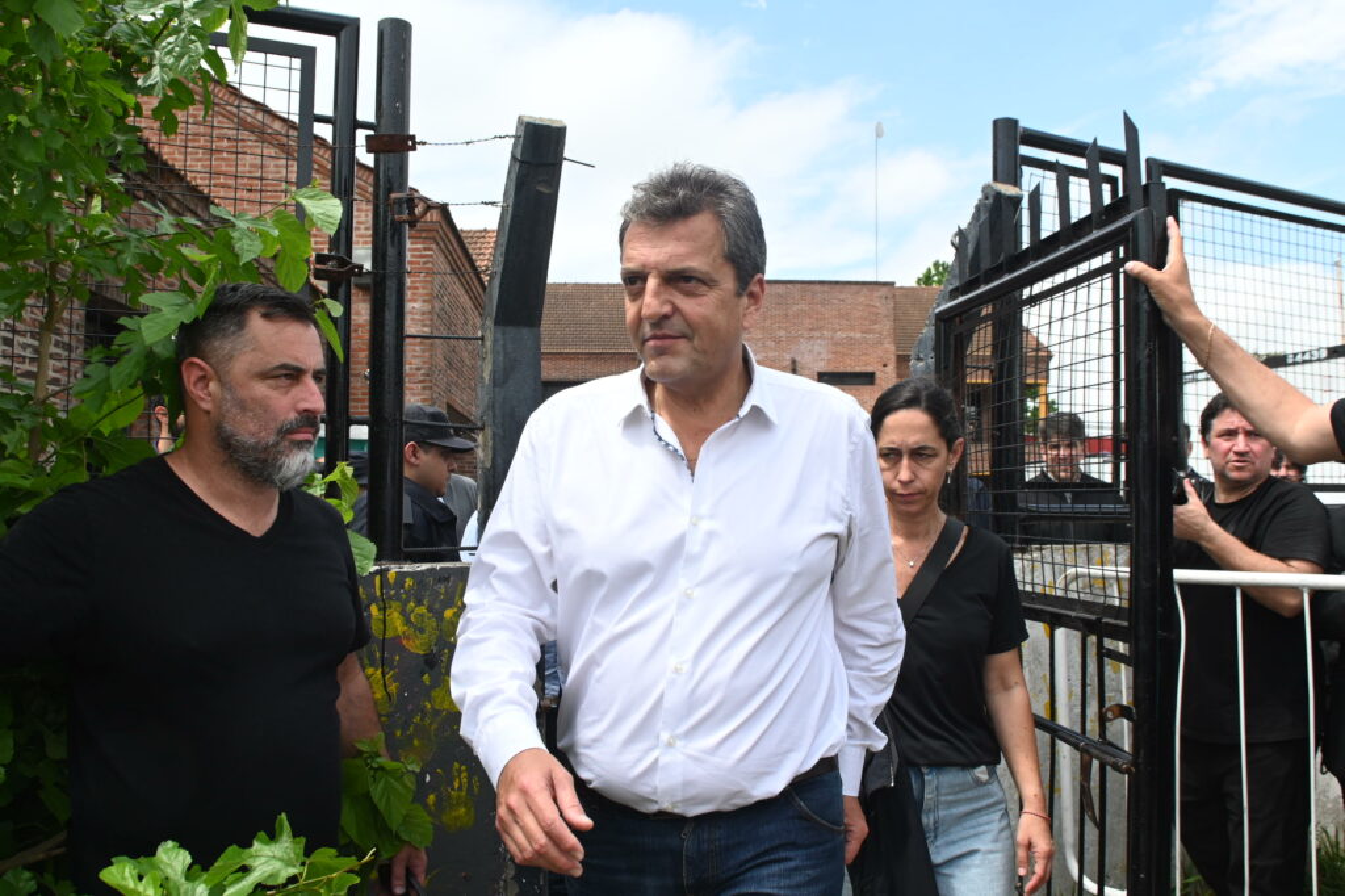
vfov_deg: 23.8
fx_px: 2129
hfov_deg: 35.1
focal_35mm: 57
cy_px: 448
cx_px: 672
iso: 320
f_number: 6.3
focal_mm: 38
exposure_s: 1/800
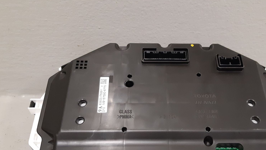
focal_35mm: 39
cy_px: 96
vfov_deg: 30.3
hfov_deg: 51.4
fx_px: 275
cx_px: 155
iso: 320
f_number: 1.7
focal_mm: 3.93
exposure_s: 1/50
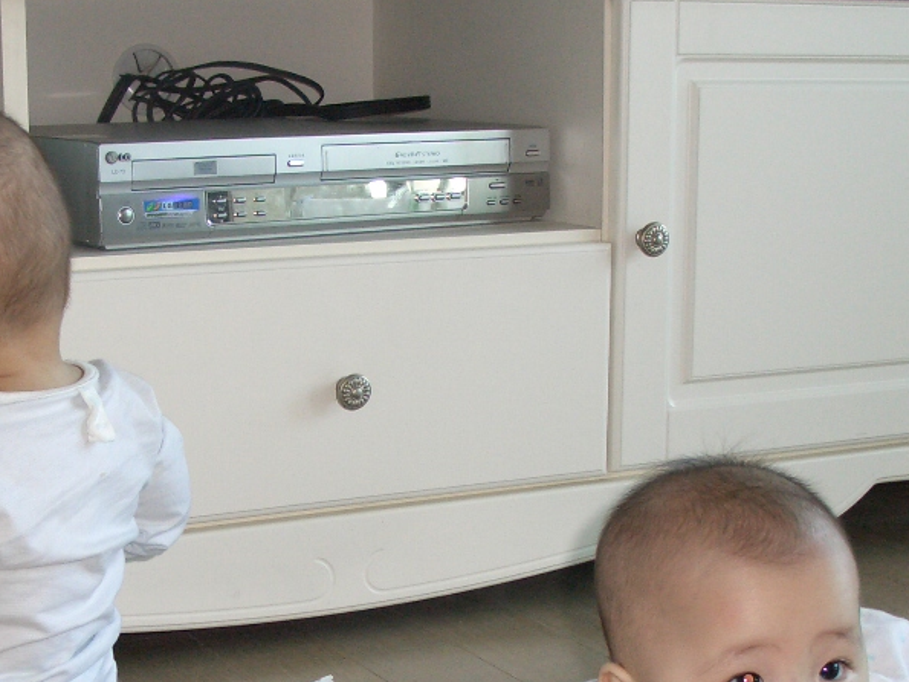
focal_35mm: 71
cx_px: 354
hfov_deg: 27.3
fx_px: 1864
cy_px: 520
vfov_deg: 20.5
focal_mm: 7.1
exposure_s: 1/60
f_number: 2.8
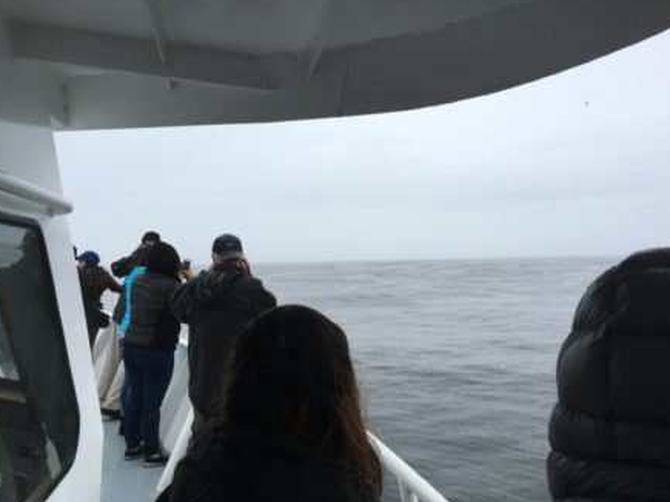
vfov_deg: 46.8
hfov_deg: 60.0
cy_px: 251
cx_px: 336
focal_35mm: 30
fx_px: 580
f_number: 2.2
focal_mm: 4.15
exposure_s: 1/538
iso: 25
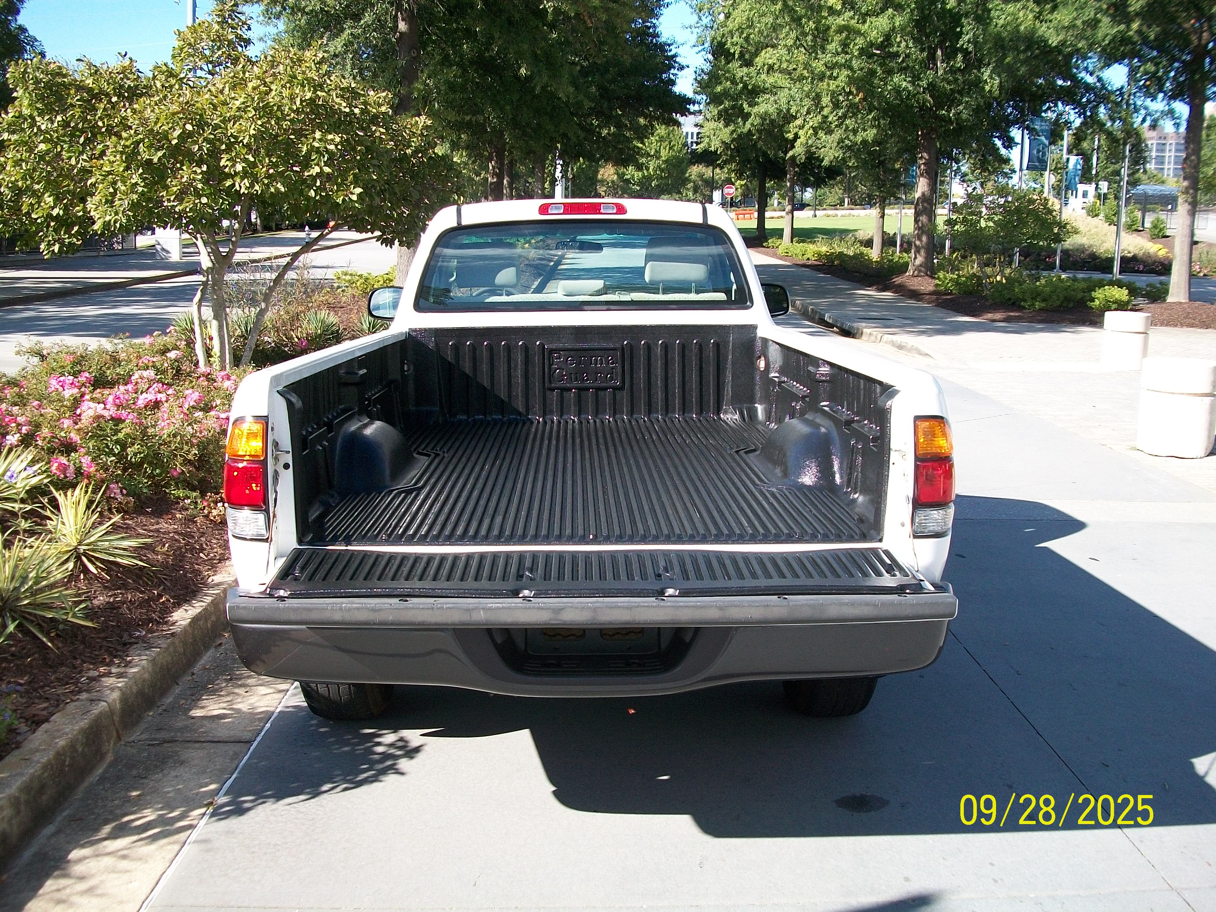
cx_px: 608
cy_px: 456
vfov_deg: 44.2
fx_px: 1124
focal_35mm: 32
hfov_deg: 56.8
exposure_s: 1/500
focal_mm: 5.7
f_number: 2.9
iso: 80
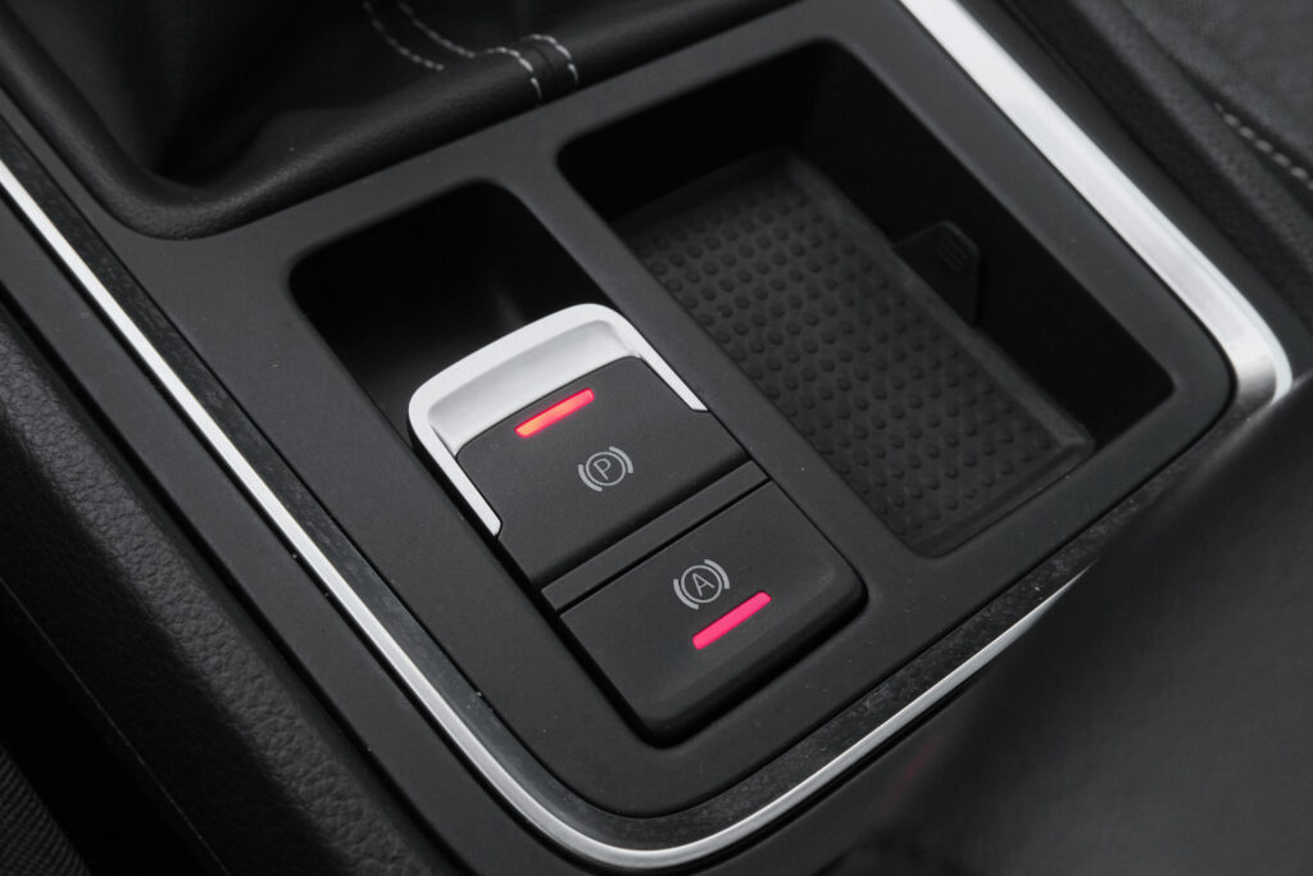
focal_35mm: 38
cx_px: 656
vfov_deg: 35.1
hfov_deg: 50.7
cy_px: 438
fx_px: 1386
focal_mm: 25.6
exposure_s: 1/125
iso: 2000
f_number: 9
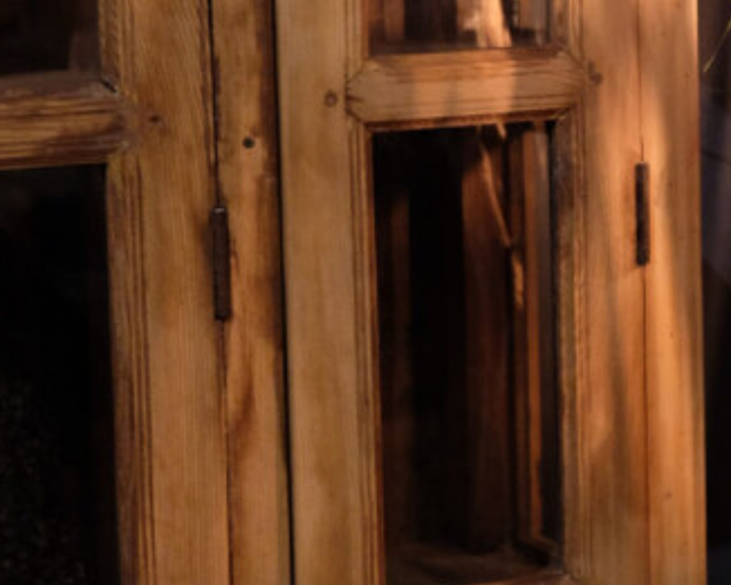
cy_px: 126
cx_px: 762
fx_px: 2294
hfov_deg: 17.6
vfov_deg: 14.5
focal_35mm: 106
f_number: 3.2
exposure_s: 1/30
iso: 1250
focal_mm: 21.4
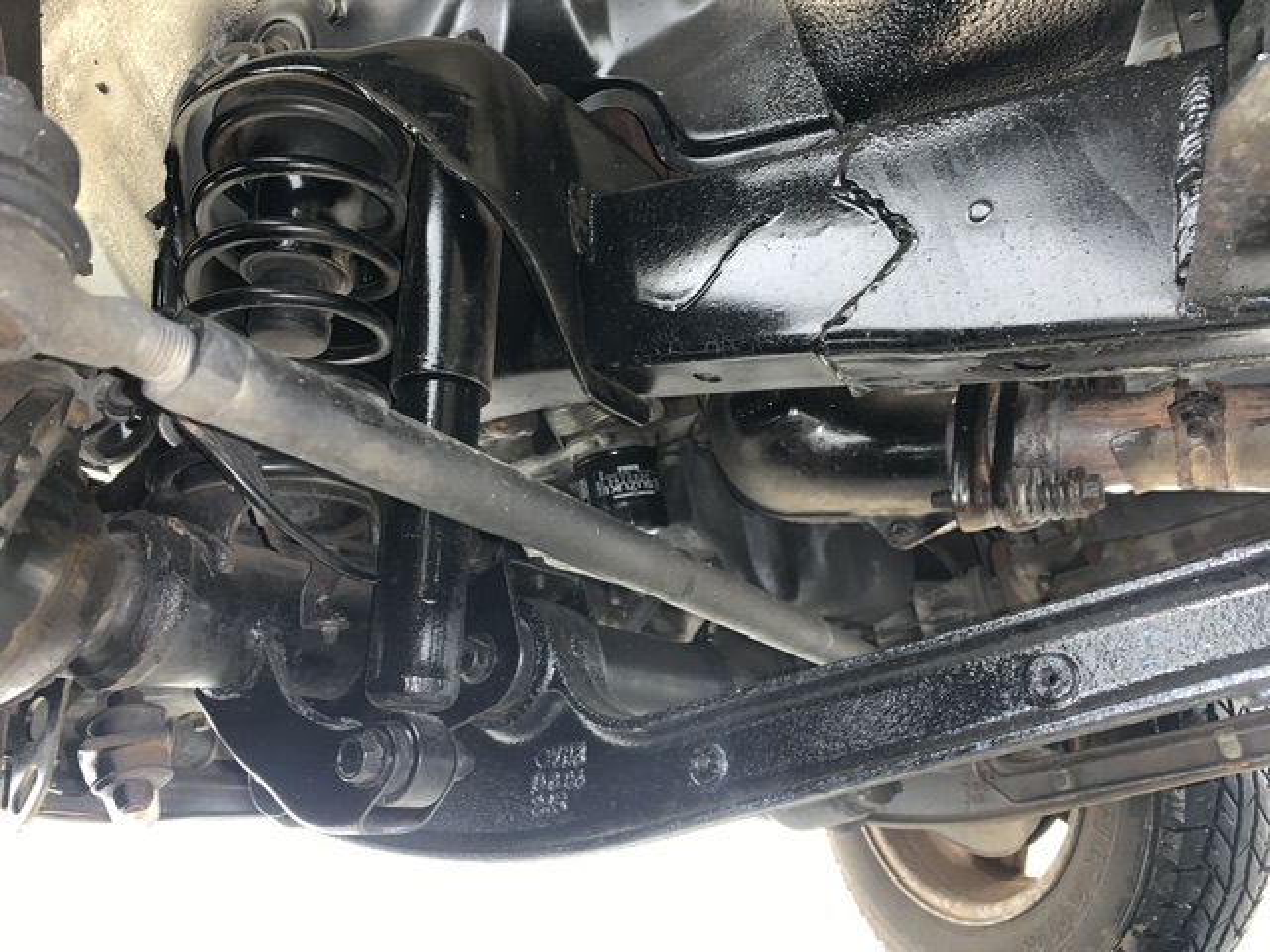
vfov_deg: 53.1
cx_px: 635
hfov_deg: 67.3
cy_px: 476
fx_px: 954
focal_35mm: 26
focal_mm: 4.25
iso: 100
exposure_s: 1/9
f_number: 1.8
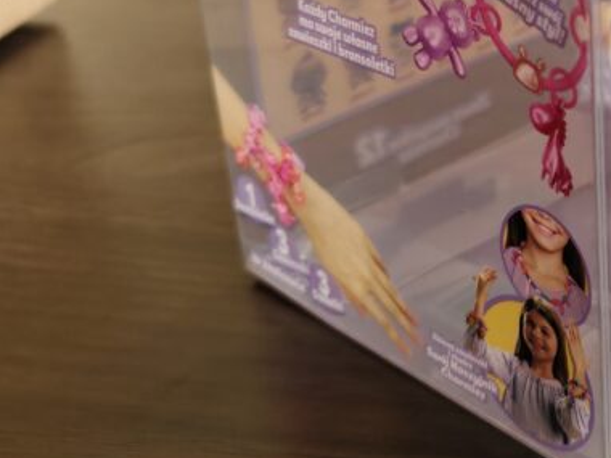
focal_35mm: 62
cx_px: 693
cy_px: 43
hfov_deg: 28.1
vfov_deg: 23.0
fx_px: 1094
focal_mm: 5.56
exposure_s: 1/100
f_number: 1.88
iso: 142
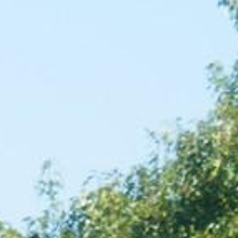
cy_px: 363
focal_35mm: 1008
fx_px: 7841
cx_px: -330
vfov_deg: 1.7
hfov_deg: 1.7
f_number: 5.9
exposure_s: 1/160
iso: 100
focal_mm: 36.5
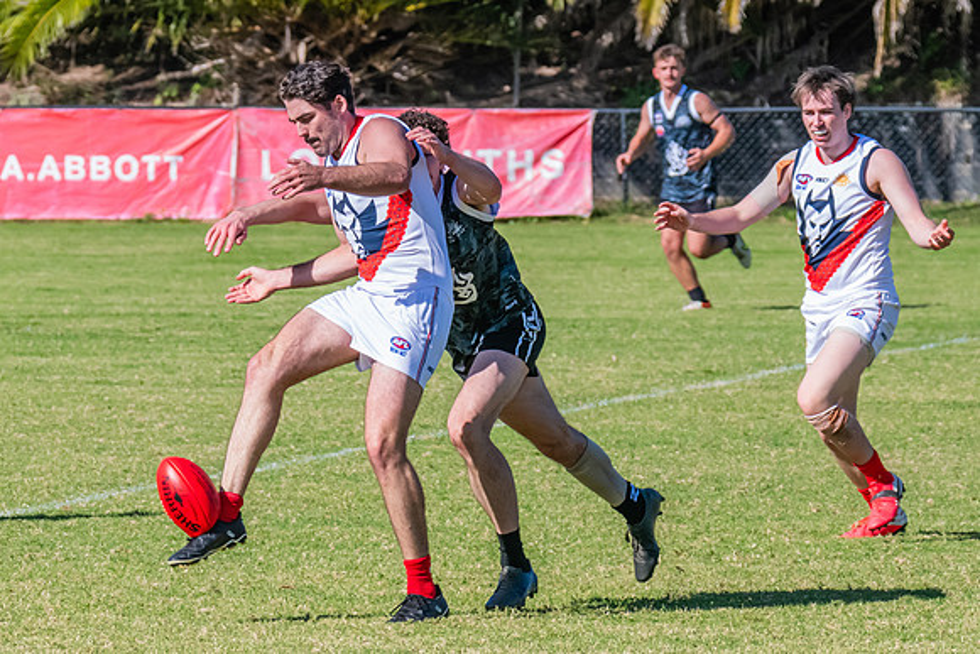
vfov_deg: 2.5
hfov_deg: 3.8
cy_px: 397
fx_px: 14924
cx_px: 211
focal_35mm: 548
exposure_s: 1/1600
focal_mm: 320
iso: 1600
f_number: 13
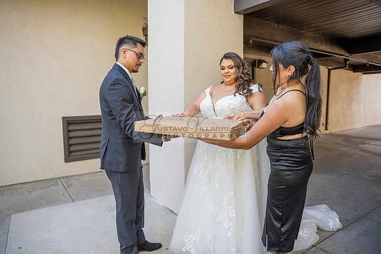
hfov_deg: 73.7
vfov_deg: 53.2
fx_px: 254
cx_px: 190
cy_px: 127
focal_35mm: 24
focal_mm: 24
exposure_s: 1/80
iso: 125
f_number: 3.2
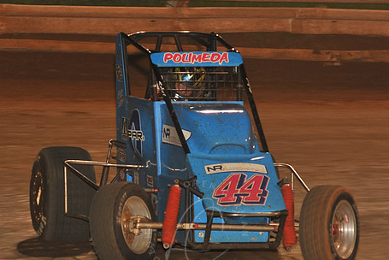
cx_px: 196
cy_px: 153
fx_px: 2757
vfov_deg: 5.4
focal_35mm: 255
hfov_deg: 8.1
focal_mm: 200
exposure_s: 1/320
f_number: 6.3
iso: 1000
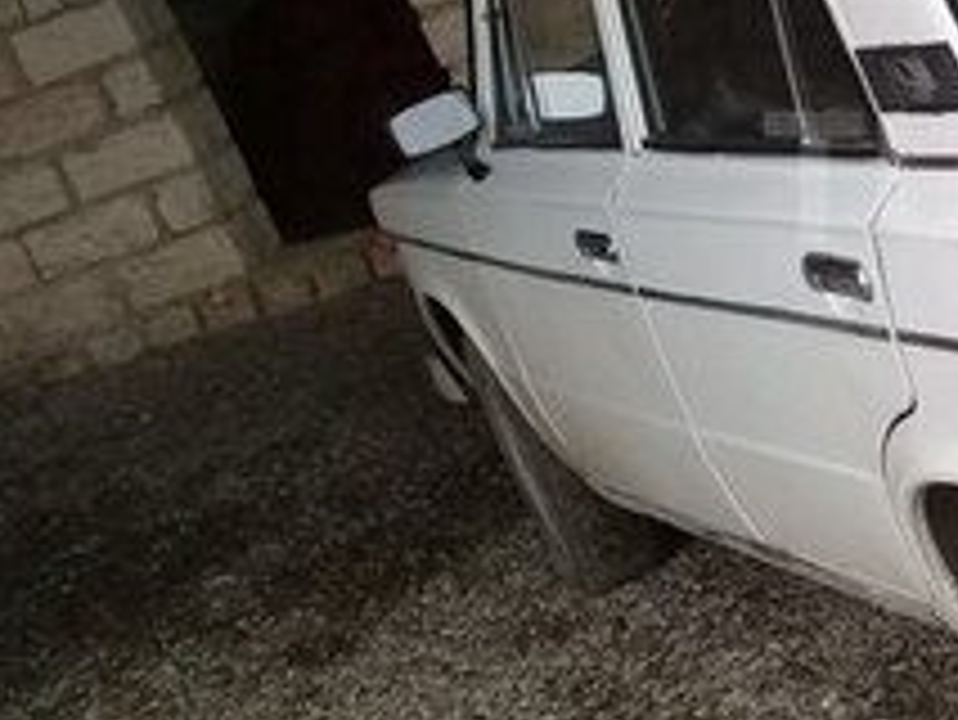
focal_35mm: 96
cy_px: 178
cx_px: 1223
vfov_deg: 15.3
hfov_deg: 19.0
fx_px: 2658
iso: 80
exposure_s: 1/100
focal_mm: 3.3
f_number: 2.2
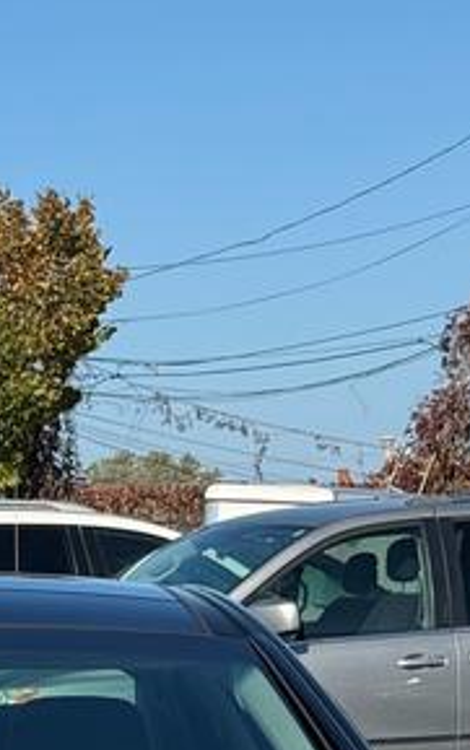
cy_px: 862
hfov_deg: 7.7
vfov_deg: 12.1
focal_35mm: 169
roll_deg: +1.5
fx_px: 3458
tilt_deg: -1.6
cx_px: -132
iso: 64
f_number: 1.78
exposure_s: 1/3425
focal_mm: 6.76
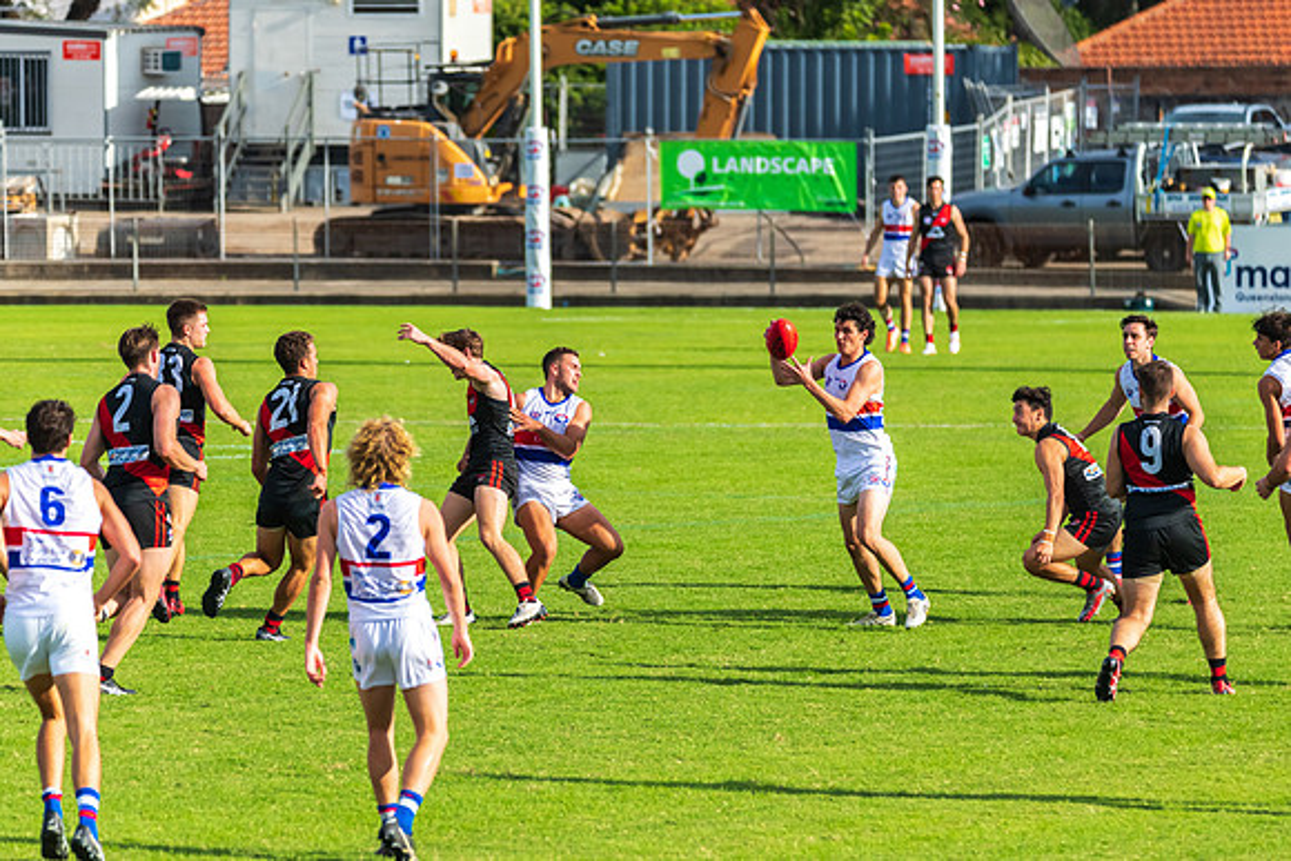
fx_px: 10505
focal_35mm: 293
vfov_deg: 4.7
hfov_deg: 7.0
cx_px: 646
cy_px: 430
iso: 1000
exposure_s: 1/4000
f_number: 5.6
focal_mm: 280
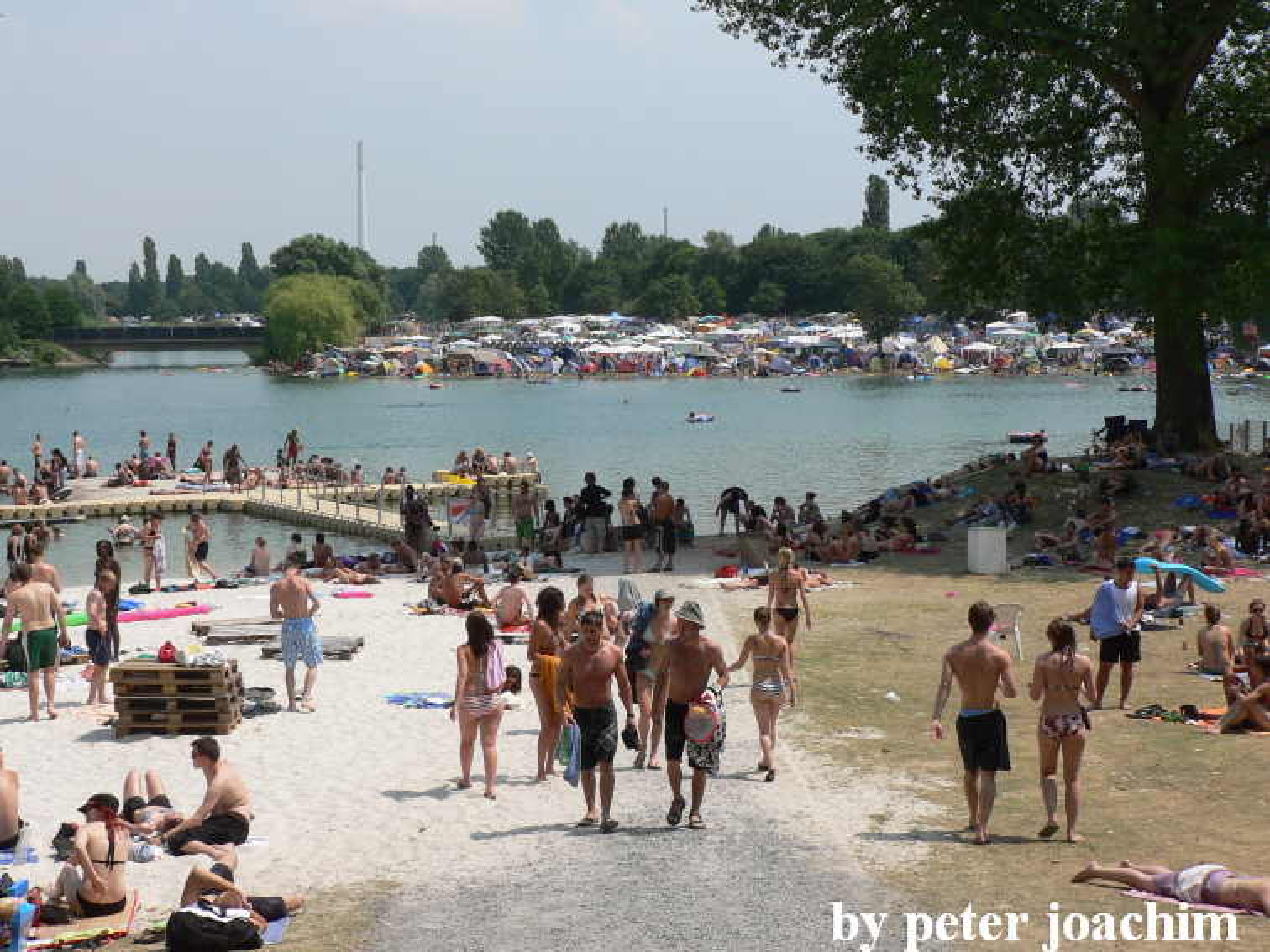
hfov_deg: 32.2
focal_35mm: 60
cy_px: 476
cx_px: 635
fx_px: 2201
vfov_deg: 24.4
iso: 64
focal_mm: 10.2
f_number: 5.6
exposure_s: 1/500
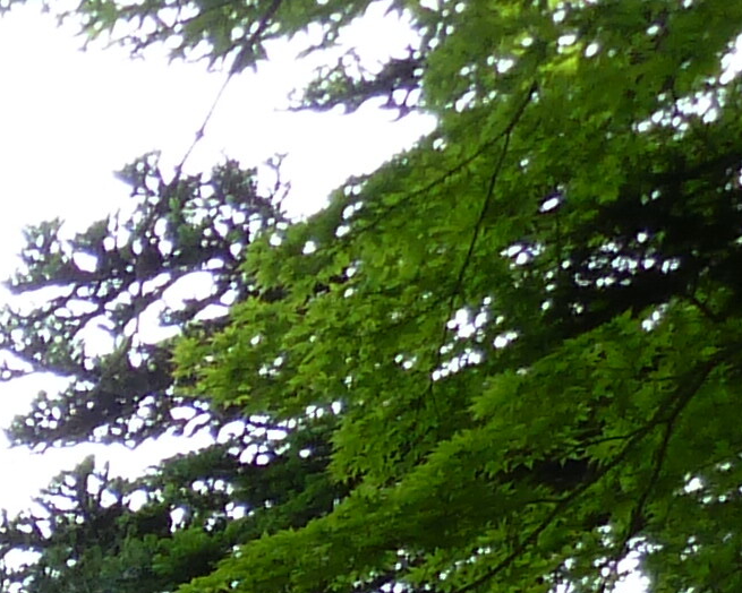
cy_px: 1679
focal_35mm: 149
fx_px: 3272
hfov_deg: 10.0
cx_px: -1402
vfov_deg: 8.8
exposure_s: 1/100
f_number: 4
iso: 80
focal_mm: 4.1
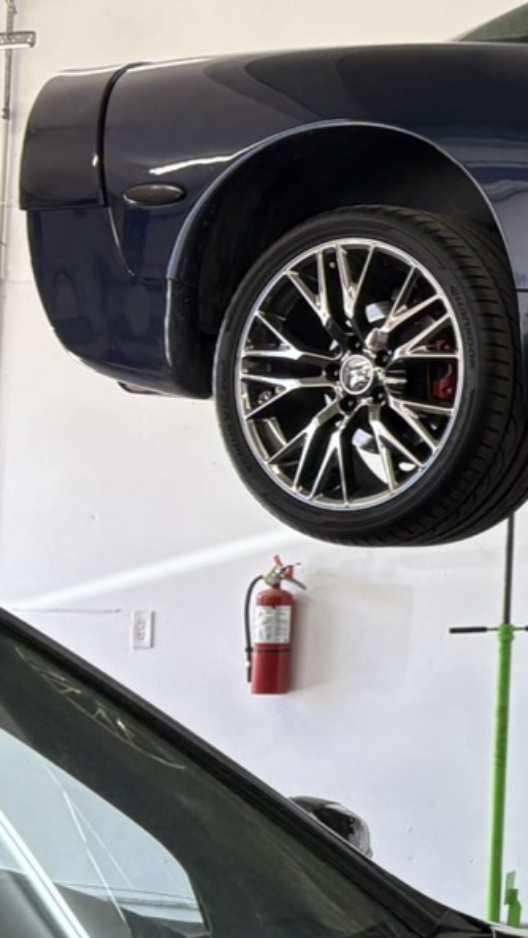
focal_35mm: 98
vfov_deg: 21.7
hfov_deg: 10.1
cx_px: 1421
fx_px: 2439
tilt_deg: +5.1
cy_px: 350
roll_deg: -1.1
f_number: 1.6
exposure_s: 1/120
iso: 80
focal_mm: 5.96
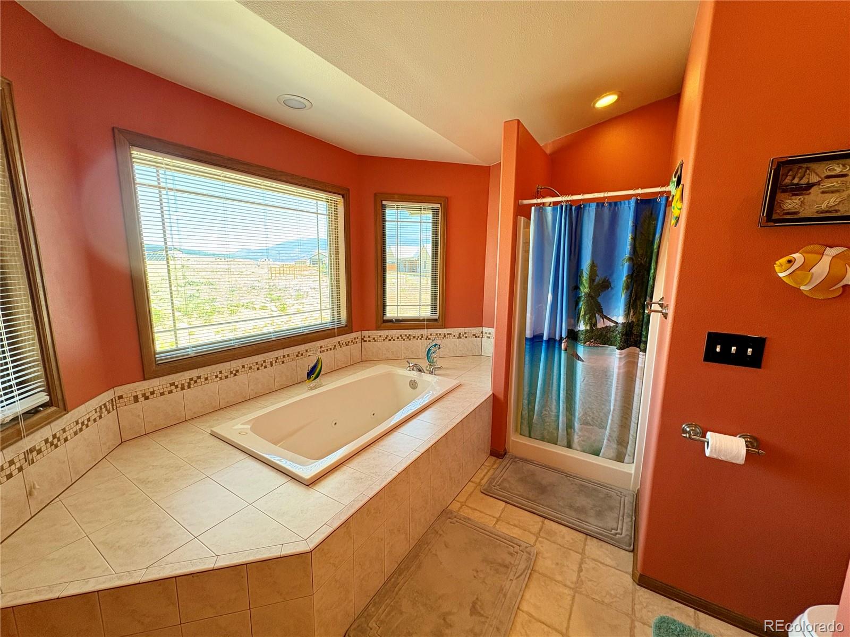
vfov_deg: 85.7
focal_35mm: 14
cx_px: 425
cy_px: 318
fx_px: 344
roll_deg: +0.0
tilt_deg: -8.4
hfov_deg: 102.1
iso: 250
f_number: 2.2
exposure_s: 1/60
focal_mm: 2.22
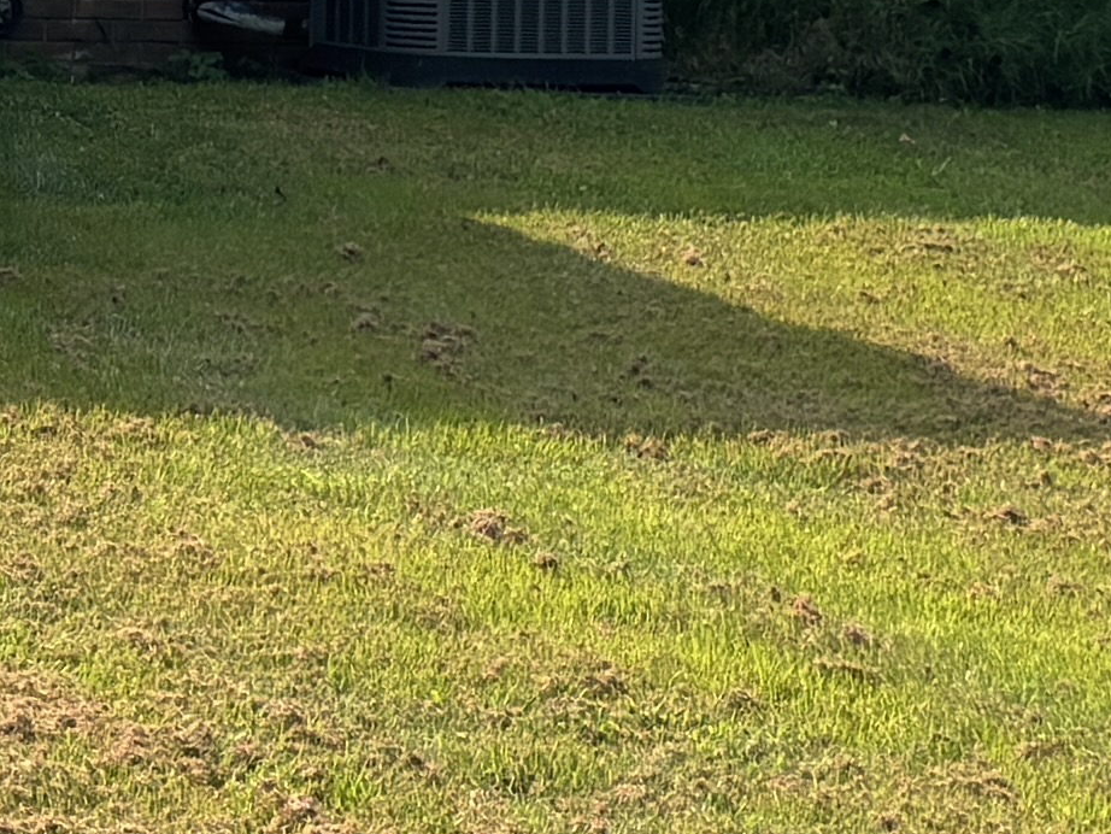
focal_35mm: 161
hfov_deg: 10.6
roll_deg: -1.3
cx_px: -1534
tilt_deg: -0.3
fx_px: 5169
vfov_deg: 9.0
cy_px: -307
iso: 50
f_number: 1.6
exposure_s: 1/1721
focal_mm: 5.96
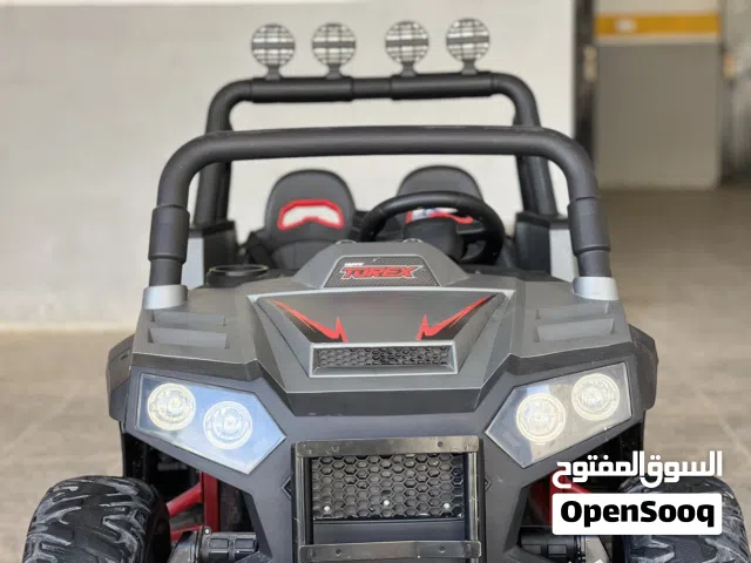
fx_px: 1671
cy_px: 282
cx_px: 376
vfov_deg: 19.1
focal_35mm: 77
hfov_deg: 25.3
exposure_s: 1/121
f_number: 2.8
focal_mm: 9
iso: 125
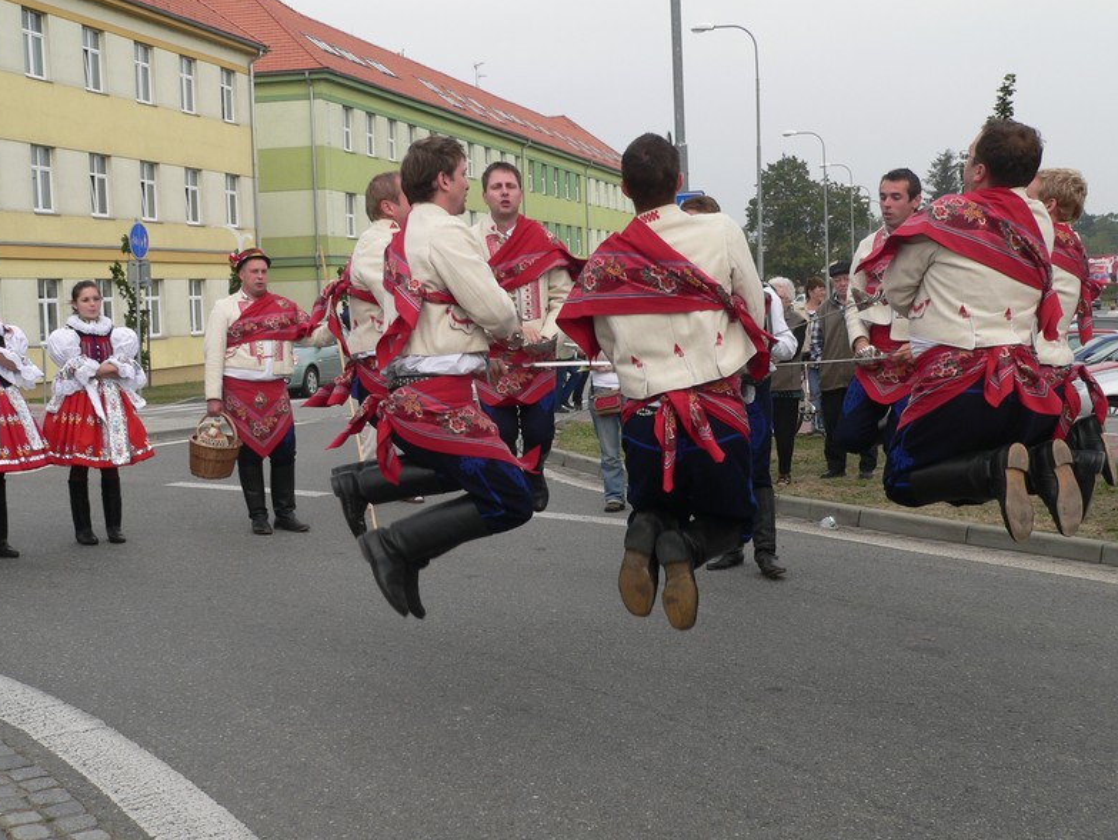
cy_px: 414
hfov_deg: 39.6
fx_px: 1551
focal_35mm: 48
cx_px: 550
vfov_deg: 30.3
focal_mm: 7.8
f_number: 4
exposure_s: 1/500
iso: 80
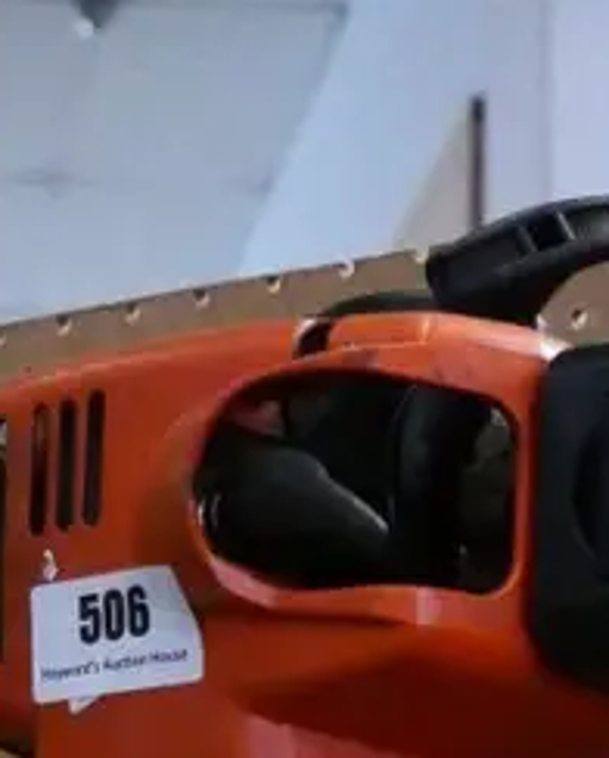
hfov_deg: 11.1
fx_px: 3124
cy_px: 1556
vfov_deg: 12.1
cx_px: 354
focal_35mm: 139
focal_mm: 17
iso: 6400
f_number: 3.8
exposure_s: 1/640
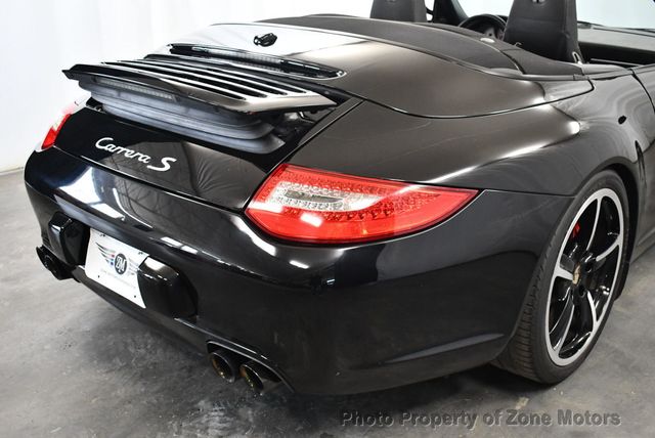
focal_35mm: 40
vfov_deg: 33.5
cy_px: 219
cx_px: 328
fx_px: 728
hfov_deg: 48.4
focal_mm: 20
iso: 1800
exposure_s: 1/125
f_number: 3.8
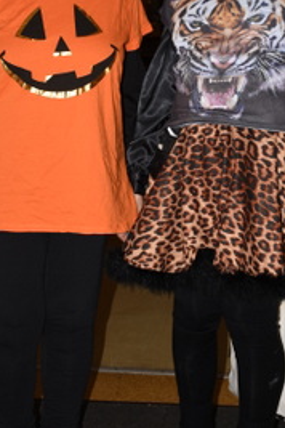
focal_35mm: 73
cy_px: 143
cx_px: 160
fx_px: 867
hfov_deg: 18.7
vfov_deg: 27.5
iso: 100
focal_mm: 26
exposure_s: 1/60
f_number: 3.8
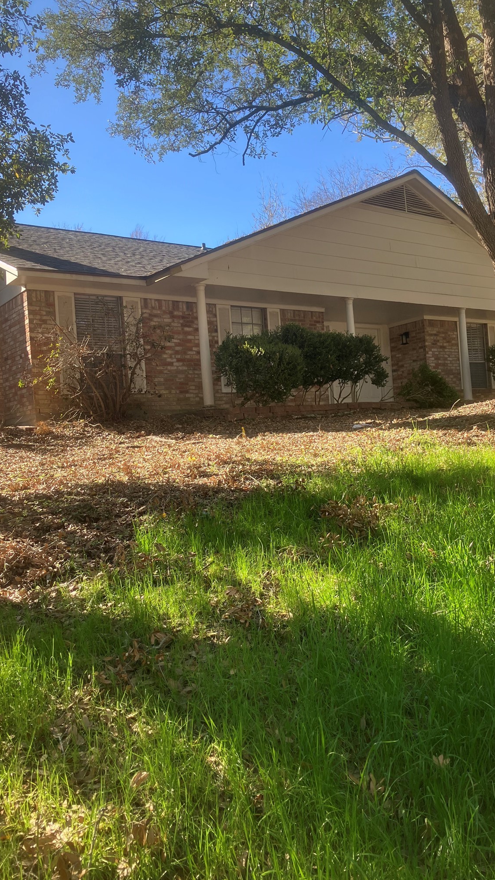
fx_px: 723
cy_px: 439
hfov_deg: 37.8
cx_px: 247
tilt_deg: +1.7
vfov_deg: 62.6
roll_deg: +5.2
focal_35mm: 31
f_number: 1.8
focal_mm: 3.99
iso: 25
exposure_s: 1/270
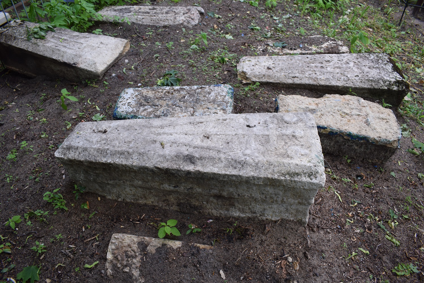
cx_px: 212
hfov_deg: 67.4
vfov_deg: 47.9
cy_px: 142
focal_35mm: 27
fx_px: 318
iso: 400
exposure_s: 1/125
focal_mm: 18
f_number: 5
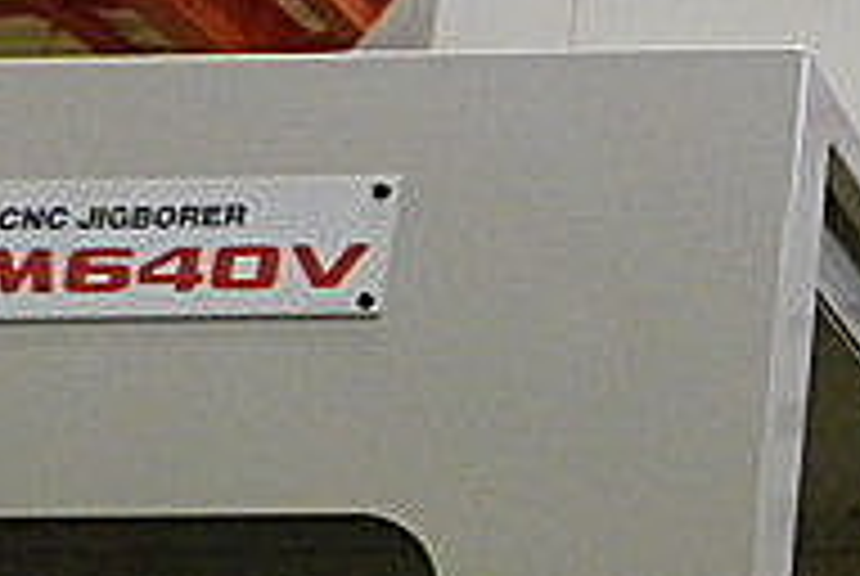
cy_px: 608
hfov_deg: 19.2
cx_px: 1432
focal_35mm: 87
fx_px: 2082
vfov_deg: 15.4
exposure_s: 1/40
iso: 400
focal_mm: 4.5
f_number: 3.5
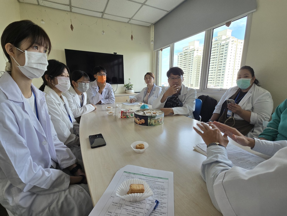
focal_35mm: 13
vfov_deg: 89.9
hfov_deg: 106.2
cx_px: 144
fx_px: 108
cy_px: 108
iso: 50
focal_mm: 2.2
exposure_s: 1/132
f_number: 2.2
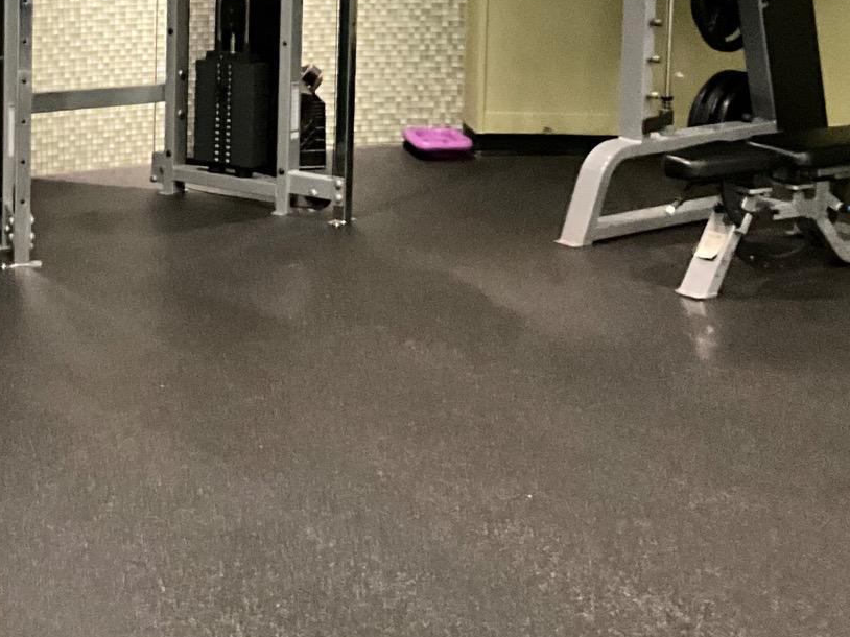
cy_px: 34
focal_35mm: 73
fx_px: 1792
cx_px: 324
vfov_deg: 19.7
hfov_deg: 26.6
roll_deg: -1.3
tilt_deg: -6.8
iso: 640
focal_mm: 3
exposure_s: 1/28
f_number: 1.8
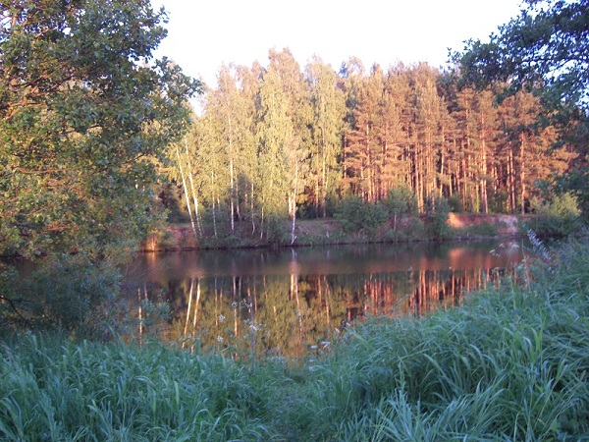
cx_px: 294
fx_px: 647
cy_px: 221
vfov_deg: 37.7
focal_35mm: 38
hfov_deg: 49.0
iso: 200
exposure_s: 1/13
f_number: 2.8
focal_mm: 7.9
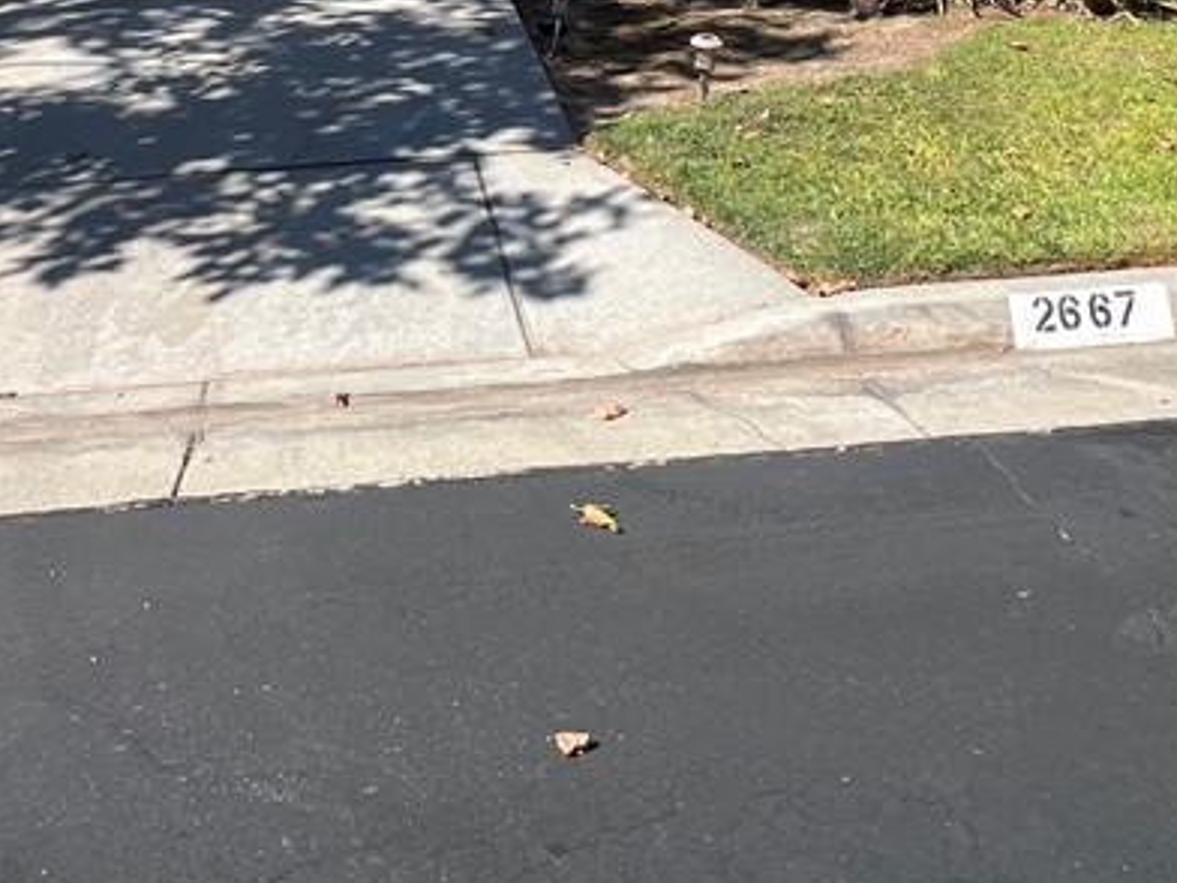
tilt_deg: -5.5
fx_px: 1156
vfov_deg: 36.6
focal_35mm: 34
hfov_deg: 53.2
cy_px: -39
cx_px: 426
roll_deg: +0.0
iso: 32
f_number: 1.8
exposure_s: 1/1508
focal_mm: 1.57
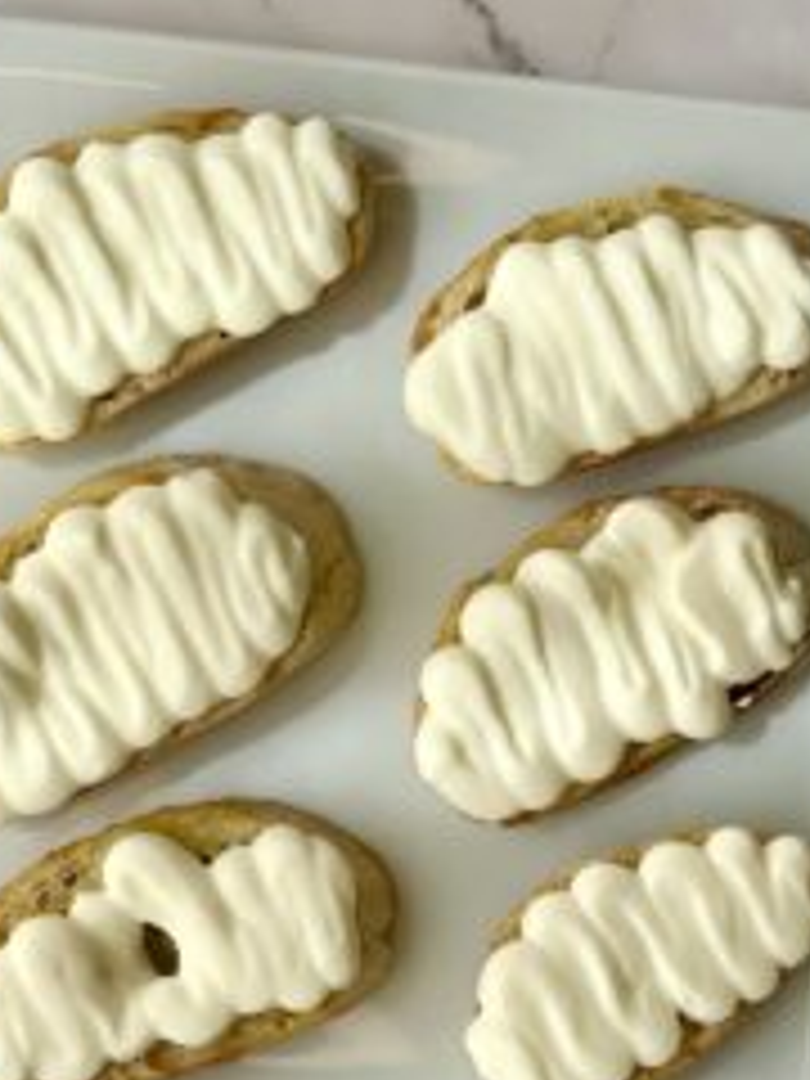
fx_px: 3120
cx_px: 344
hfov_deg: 14.8
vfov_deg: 19.5
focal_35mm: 100
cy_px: 819
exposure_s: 1/1565
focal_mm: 6.86
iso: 80
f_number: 1.78
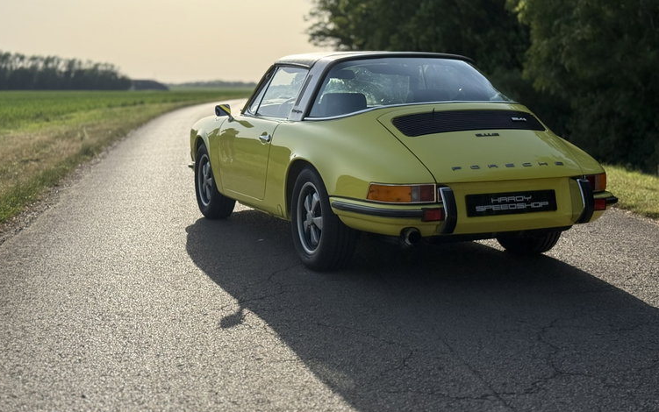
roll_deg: -1.1
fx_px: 934
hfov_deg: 38.9
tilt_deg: -3.3
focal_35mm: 52
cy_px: 161
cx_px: 324
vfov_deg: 24.8
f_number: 1.78
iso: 100
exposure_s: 1/7874
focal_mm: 6.76
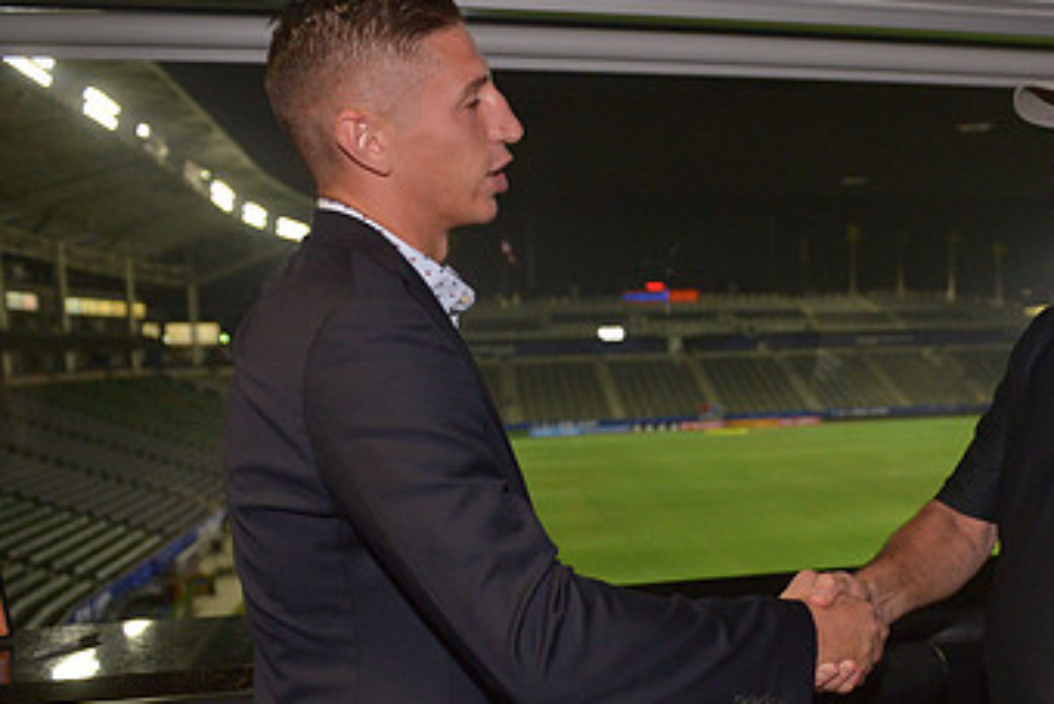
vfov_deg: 32.4
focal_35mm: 41
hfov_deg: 45.5
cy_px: 470
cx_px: 809
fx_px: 1201
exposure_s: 1/1600
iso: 2500
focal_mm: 24
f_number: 3.2
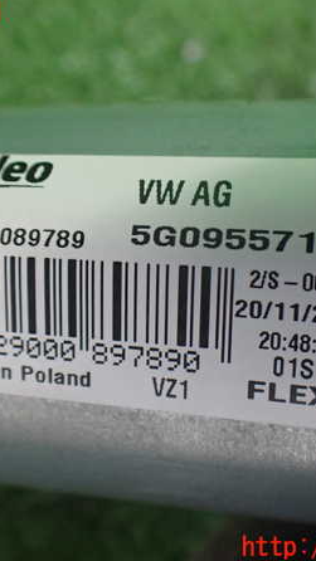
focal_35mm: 44
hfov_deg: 27.1
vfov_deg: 46.4
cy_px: 280
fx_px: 655
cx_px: 149
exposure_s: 1/125
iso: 640
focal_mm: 5.4
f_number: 2.3
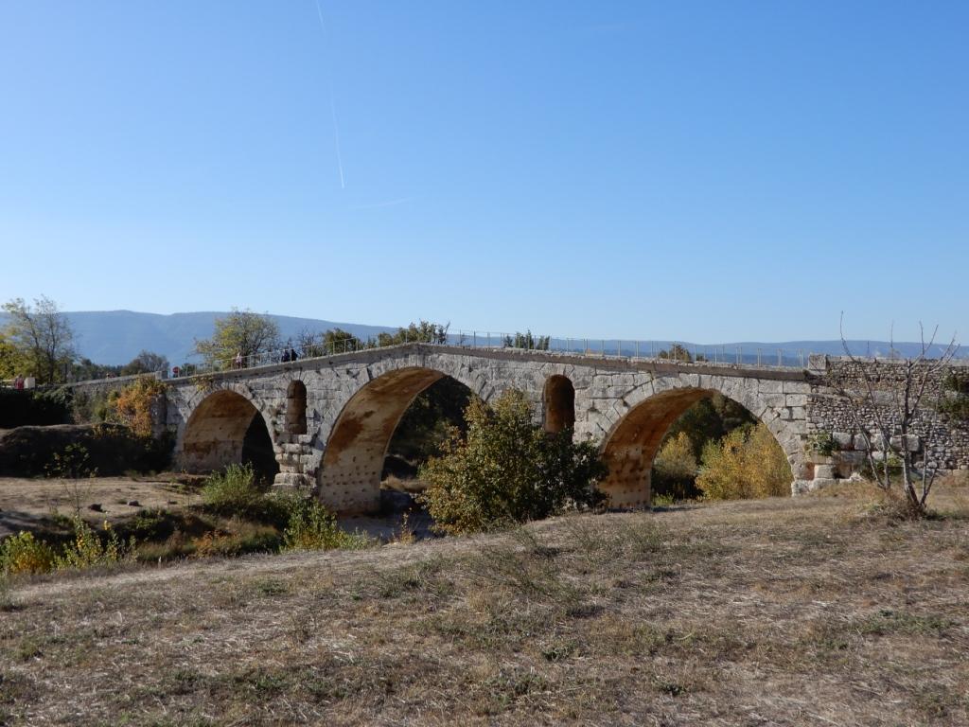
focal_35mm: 38
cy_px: 364
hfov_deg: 49.0
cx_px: 484
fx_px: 1064
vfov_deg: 37.7
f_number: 4
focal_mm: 6.8
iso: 80
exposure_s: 1/800
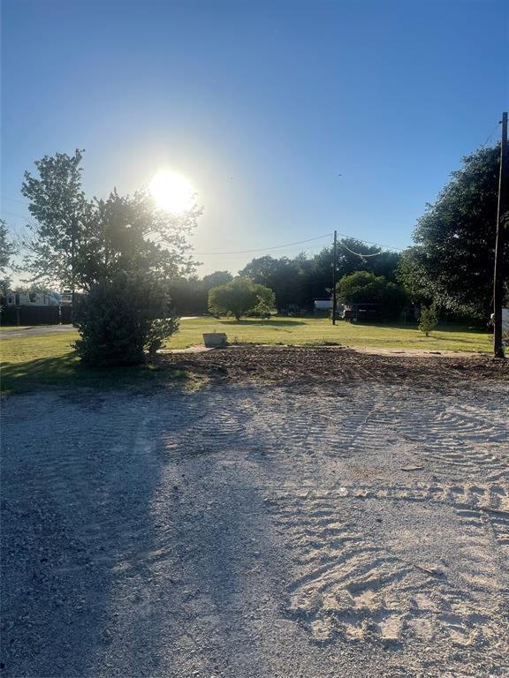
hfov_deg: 54.9
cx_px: 254
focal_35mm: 25
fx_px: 490
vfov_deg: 69.4
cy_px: 339
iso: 32
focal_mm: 5.1
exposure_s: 1/5128
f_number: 1.6
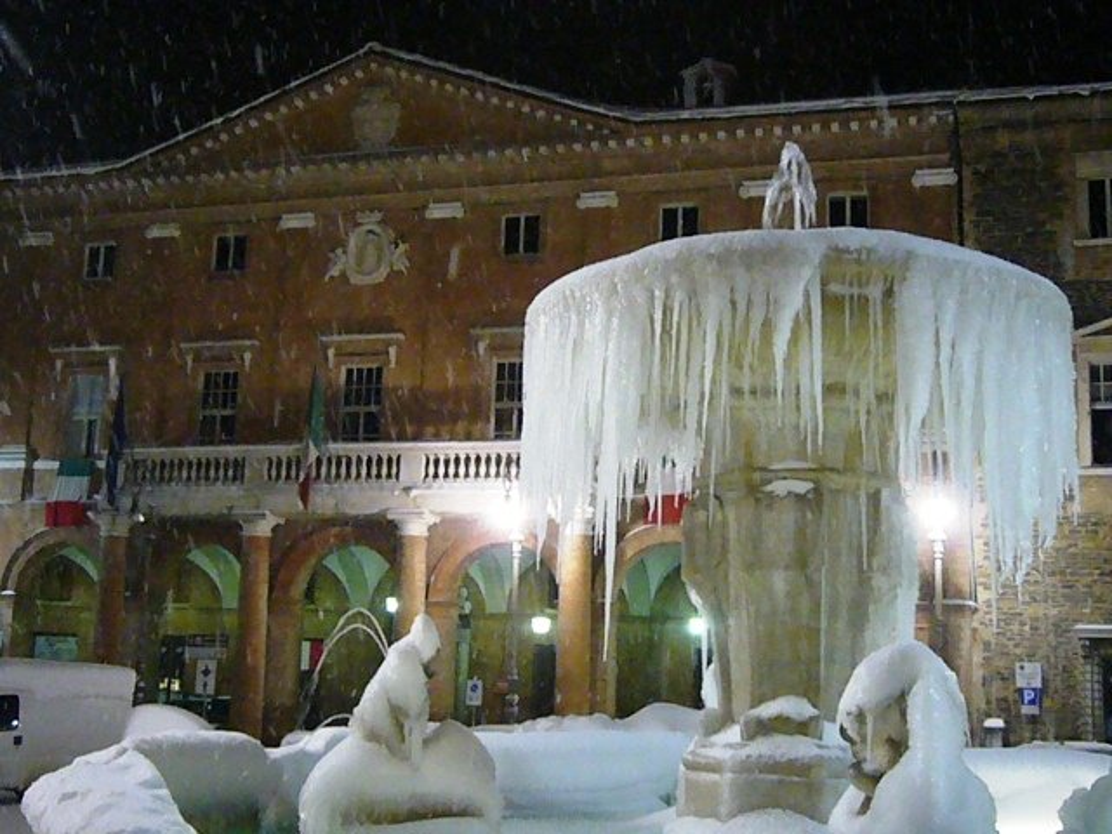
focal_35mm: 46
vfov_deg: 31.5
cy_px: 417
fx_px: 1478
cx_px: 556
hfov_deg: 41.2
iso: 1000
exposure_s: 1/30
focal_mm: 7.5
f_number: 3.5
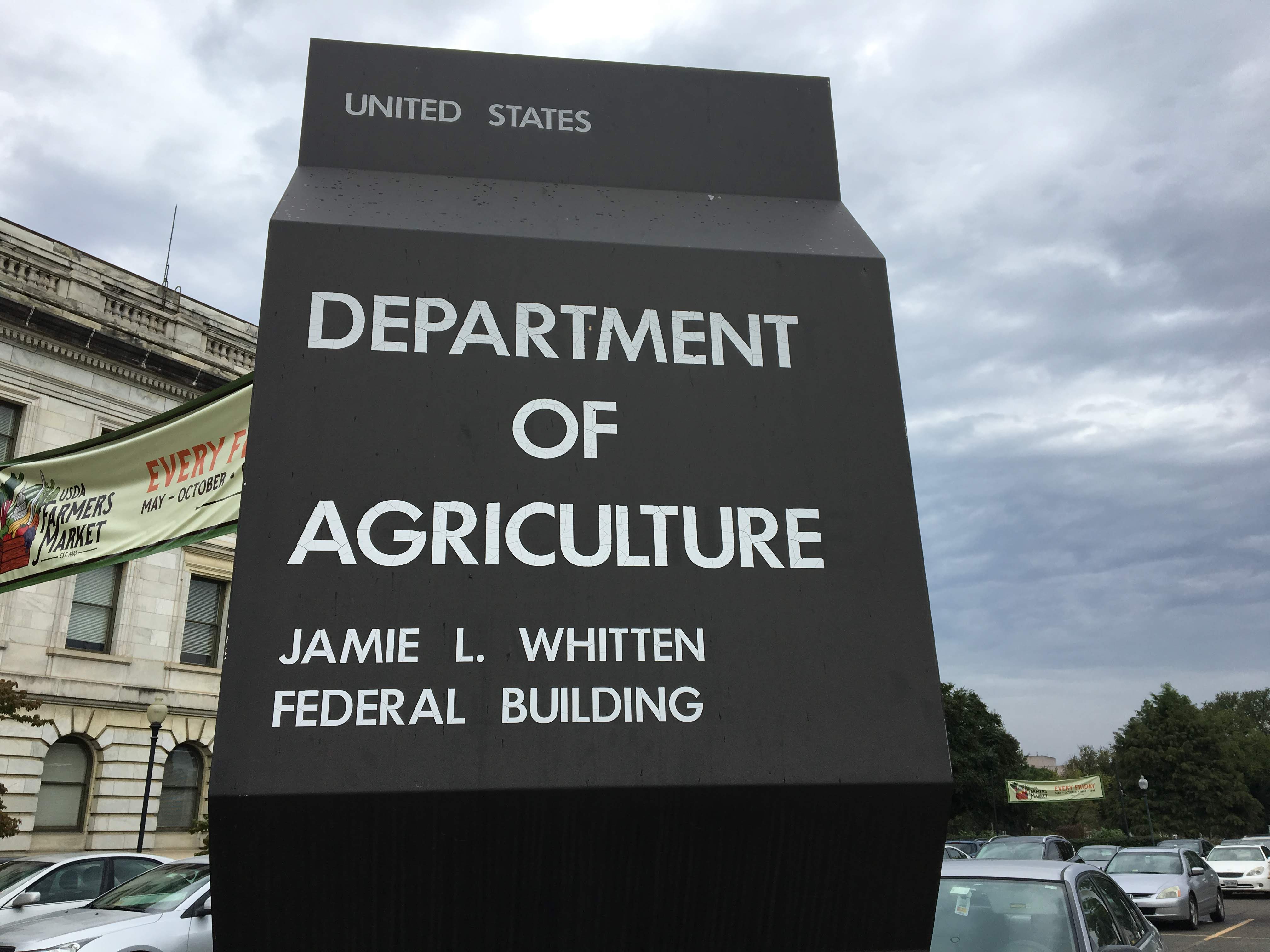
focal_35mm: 29
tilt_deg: +19.7
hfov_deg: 61.7
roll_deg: +1.2
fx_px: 1064
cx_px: 635
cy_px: 476
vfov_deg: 48.2
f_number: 2.2
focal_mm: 4.15
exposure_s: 1/630
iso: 25
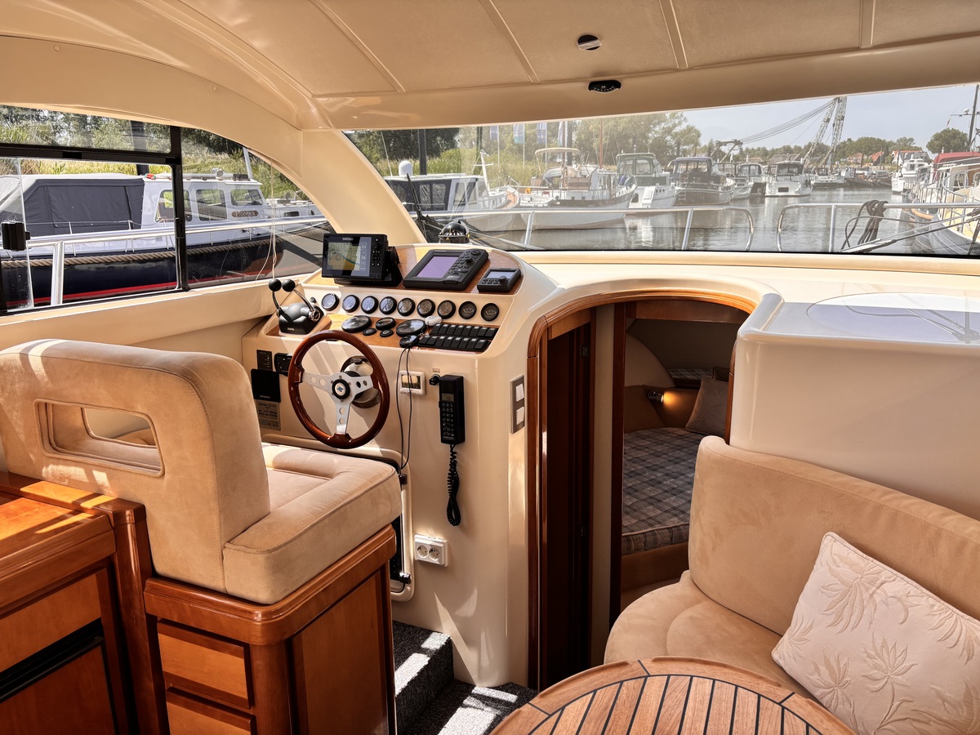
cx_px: 490
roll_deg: +1.0
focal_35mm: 26
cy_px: 368
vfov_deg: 53.1
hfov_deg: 67.3
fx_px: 736
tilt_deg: -13.8
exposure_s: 1/818
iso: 50
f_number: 1.6
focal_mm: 5.96
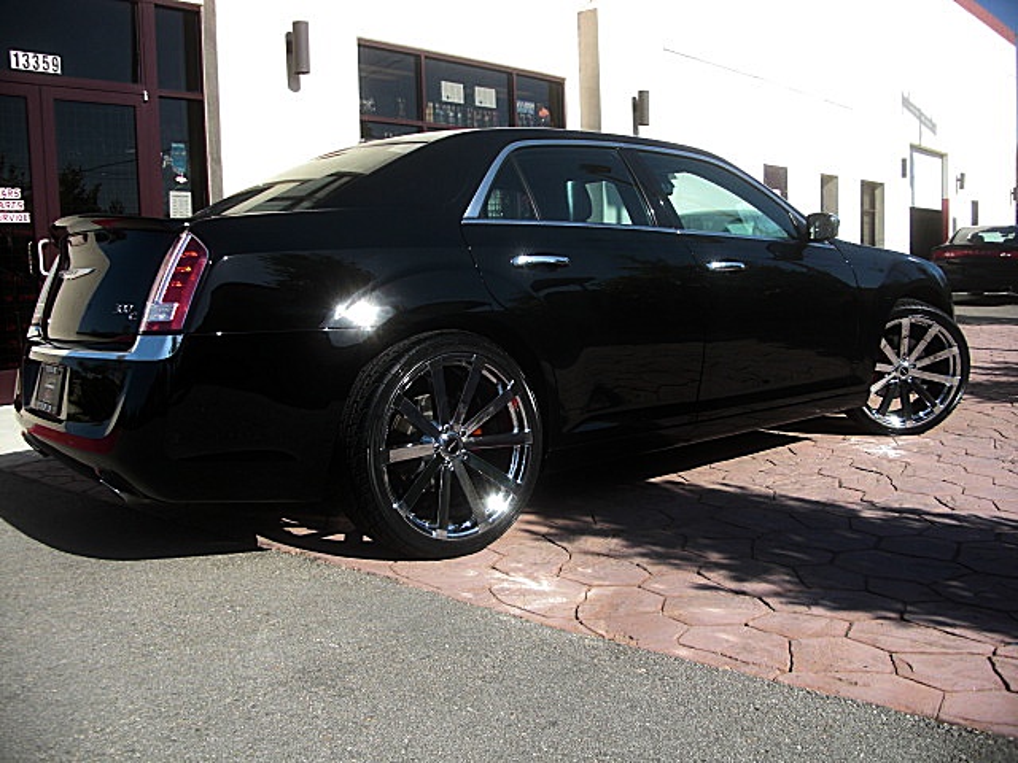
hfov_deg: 51.4
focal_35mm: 36
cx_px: 509
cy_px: 382
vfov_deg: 39.7
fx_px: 1059
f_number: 2.8
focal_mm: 6.3
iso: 50
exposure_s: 1/500
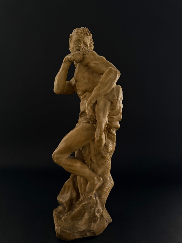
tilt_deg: -7.4
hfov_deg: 56.8
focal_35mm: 24
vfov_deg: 71.6
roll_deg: -1.4
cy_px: 122
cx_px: 91
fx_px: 168
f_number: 1.78
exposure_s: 1/50
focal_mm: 6.76
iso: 640
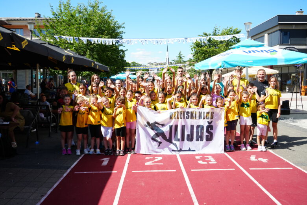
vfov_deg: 41.1
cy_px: 102
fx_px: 273
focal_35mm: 32
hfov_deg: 58.7
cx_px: 154
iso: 640
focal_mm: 32
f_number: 10
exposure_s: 1/500
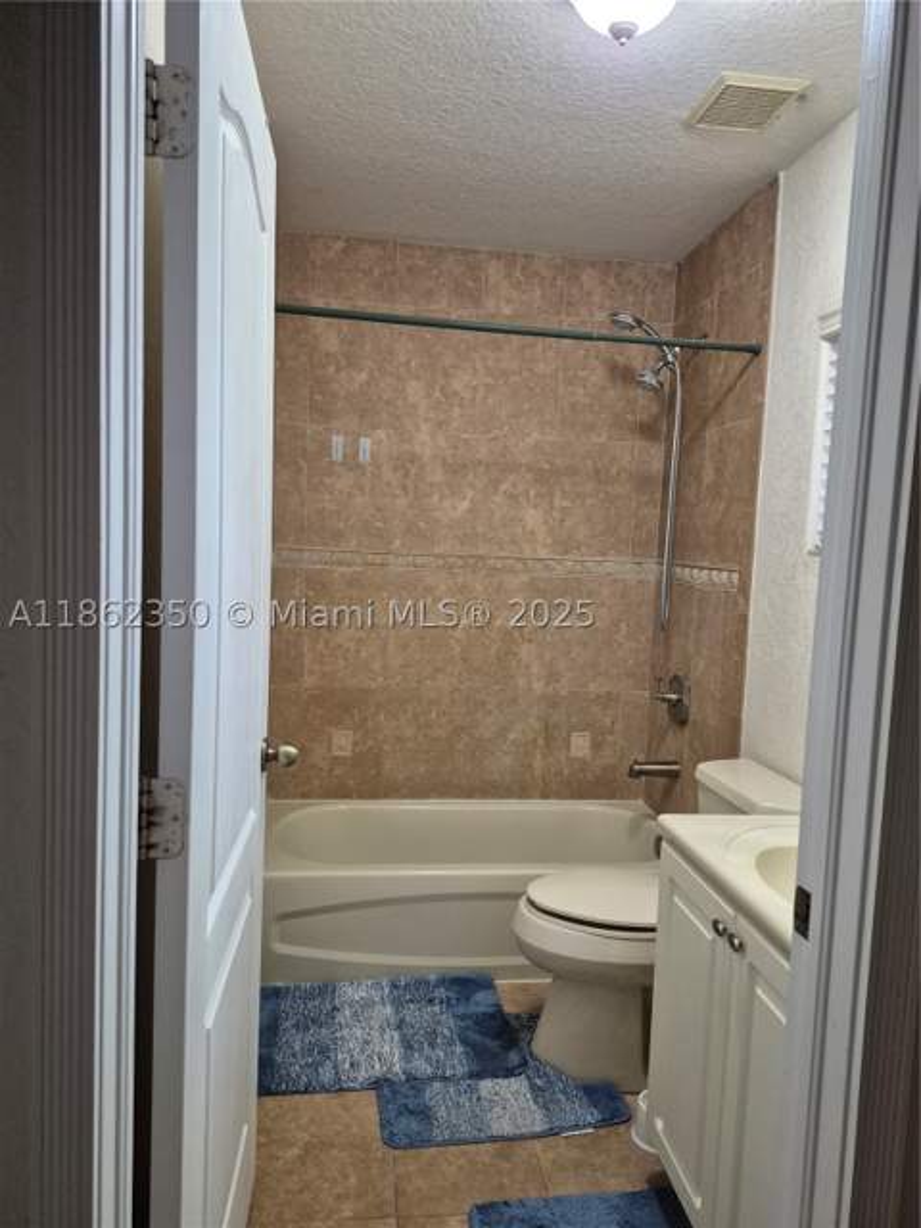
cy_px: 614
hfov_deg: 58.9
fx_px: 816
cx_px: 460
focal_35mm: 23
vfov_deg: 73.9
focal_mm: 5.4
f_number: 1.8
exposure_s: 1/120
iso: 1000
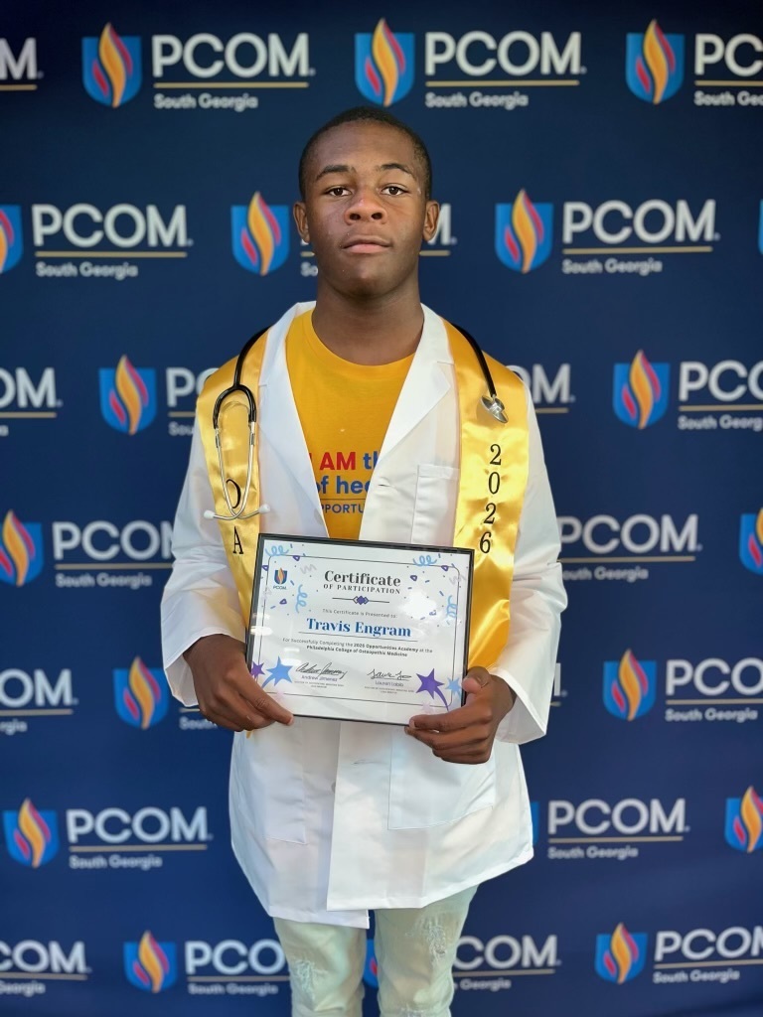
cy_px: 508
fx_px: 764
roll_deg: +0.5
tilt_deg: -6.9
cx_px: 382
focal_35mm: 26
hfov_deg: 53.1
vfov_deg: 67.3
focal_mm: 5.1
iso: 64
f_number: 1.6
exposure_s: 1/49
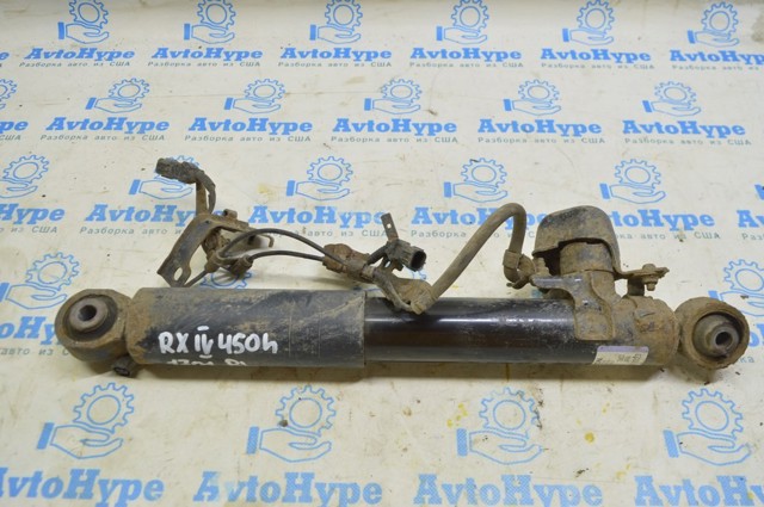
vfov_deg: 43.5
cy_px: 254
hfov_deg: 62.0
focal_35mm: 30
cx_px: 382
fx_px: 636
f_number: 5.6
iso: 400
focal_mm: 20
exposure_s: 1/20
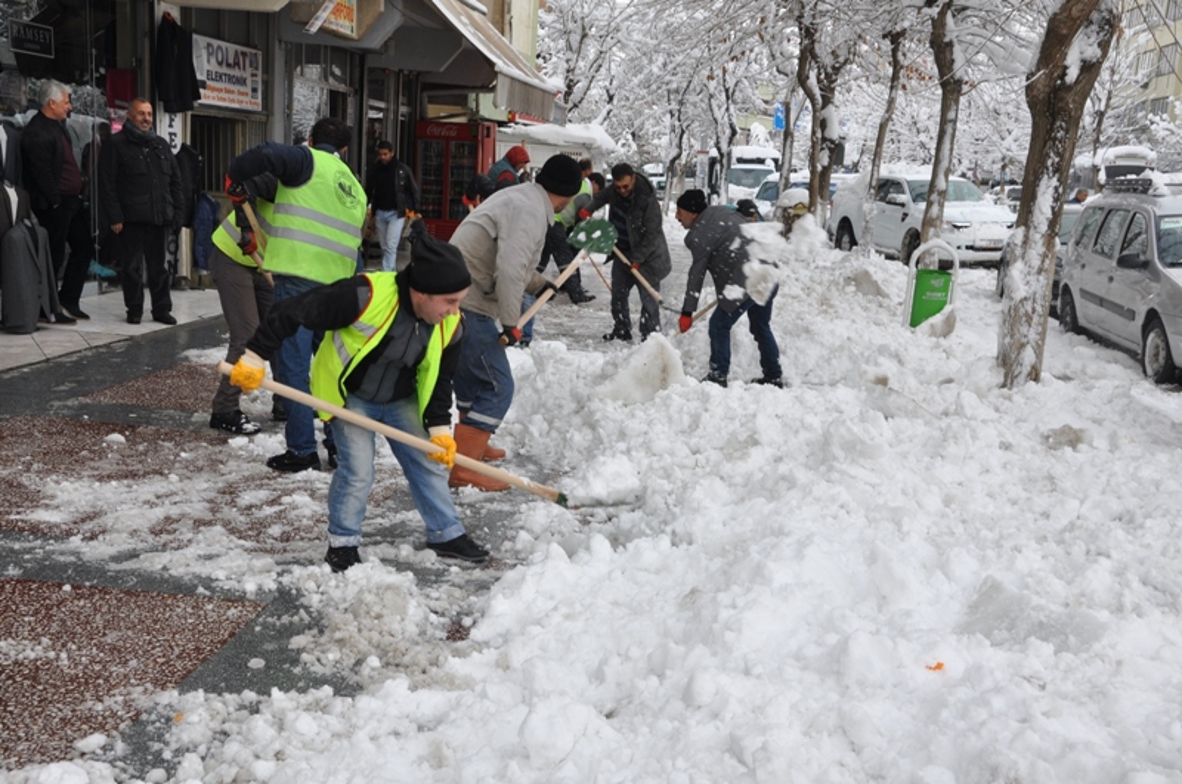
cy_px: 392
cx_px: 591
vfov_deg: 34.1
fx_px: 1279
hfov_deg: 49.6
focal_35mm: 39
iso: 200
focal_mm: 26
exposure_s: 1/125
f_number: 11
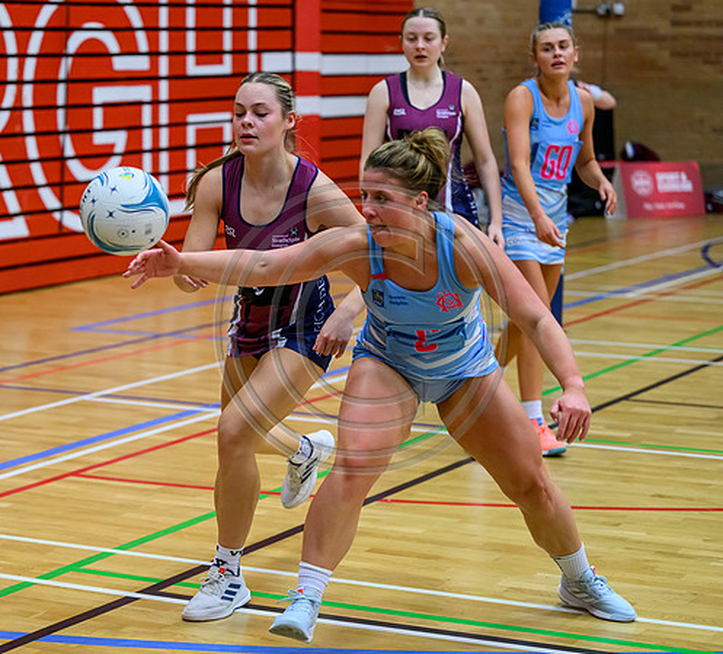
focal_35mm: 100
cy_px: 327
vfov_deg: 16.5
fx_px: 2264
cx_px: 232
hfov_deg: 18.1
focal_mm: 83
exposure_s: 1/1000
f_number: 2.8
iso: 5000
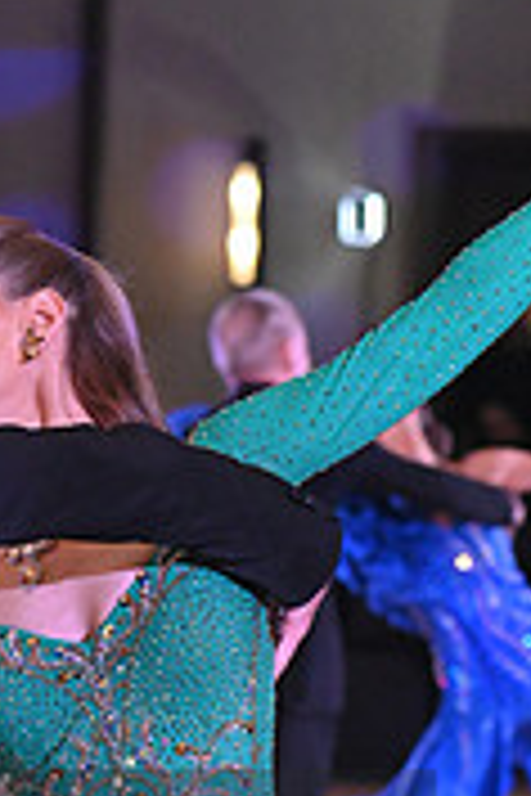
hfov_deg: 4.2
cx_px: -182
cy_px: 922
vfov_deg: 6.3
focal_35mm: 328
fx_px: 7256
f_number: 4.5
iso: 3200
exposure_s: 1/400
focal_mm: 100
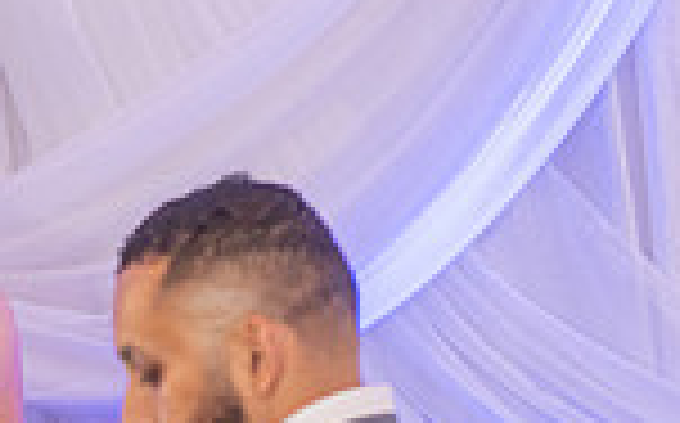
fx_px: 5072
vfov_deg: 4.8
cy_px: 605
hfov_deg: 7.6
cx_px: -279
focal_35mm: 274
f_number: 4
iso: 1600
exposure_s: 1/200
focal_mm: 70
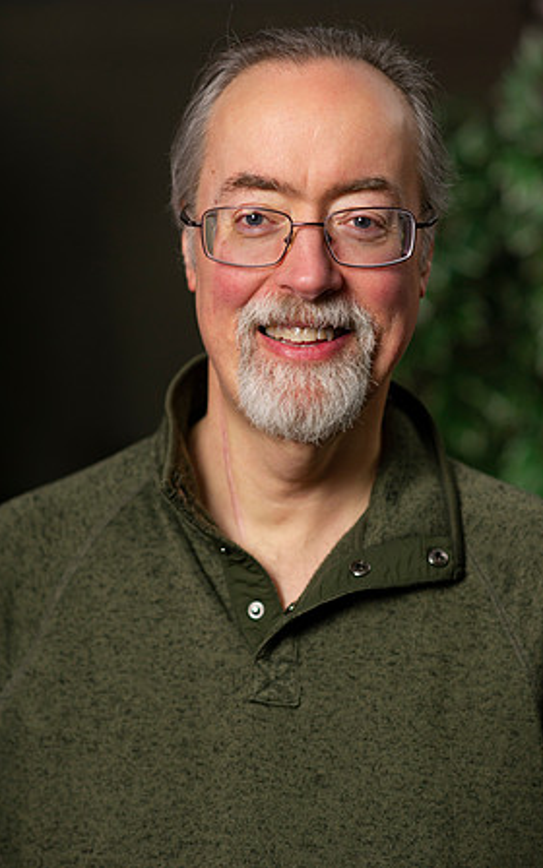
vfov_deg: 23.8
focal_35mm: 87
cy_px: 434
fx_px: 2060
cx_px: 288
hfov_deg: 15.0
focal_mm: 85
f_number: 3.2
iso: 1000
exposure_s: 1/160
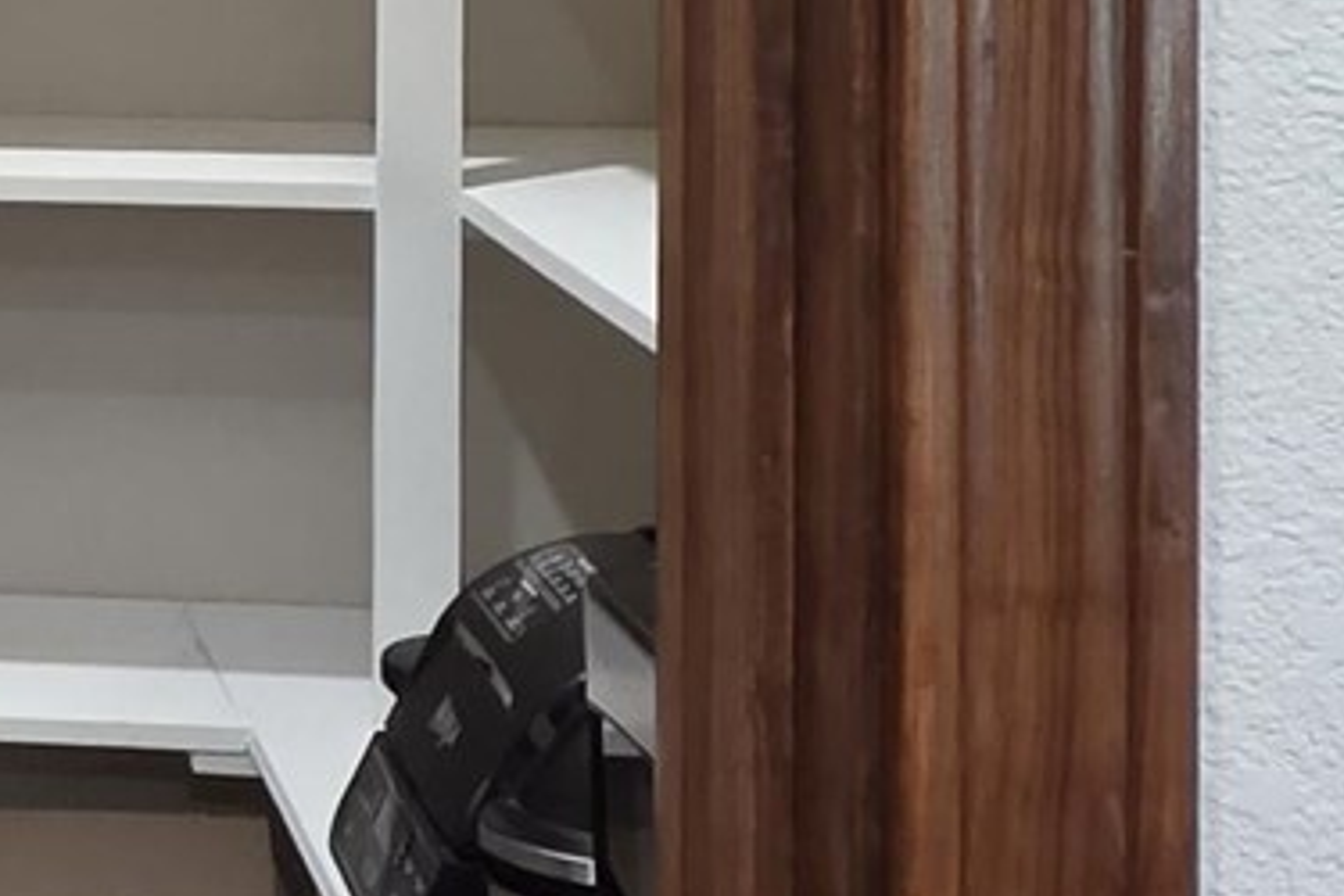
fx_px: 3098
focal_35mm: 83
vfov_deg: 15.7
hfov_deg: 19.8
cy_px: -233
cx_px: -878
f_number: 2.2
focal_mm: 2.2
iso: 400
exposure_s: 1/60
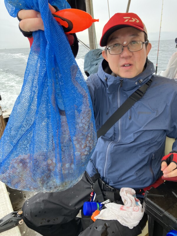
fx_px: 191
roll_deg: +2.8
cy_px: 118
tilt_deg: -20.1
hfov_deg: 49.7
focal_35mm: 28
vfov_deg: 63.4
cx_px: 88
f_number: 1.8
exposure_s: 1/261
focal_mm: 3.99
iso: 32
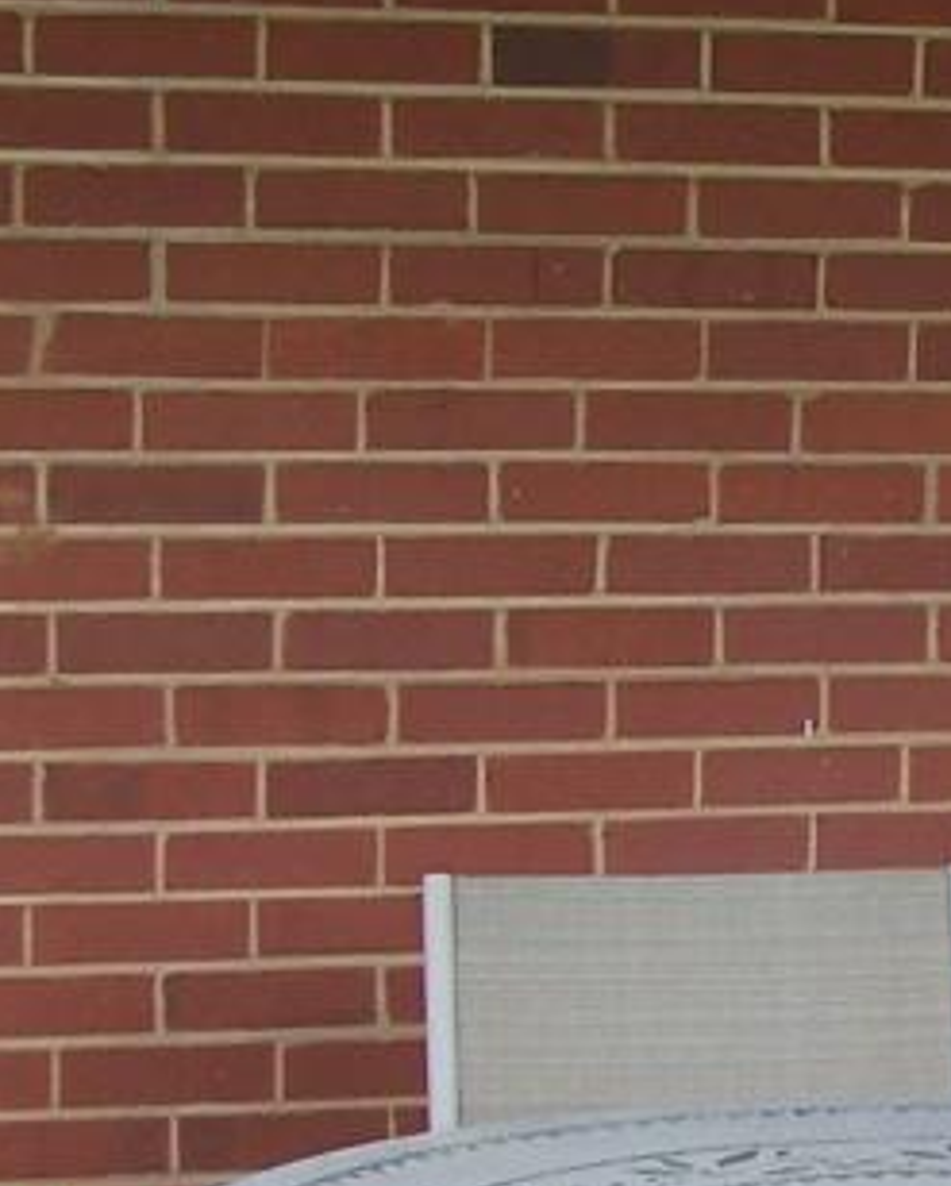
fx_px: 5410
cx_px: 1679
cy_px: 997
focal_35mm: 154
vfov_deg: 12.4
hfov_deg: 9.6
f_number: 2.8
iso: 80
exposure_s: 1/100
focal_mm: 6.3
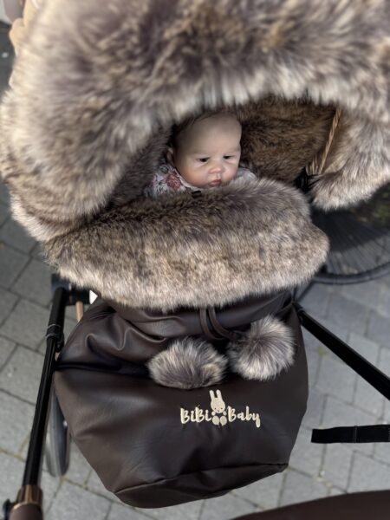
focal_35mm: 24
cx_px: 195
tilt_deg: -61.7
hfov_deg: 56.8
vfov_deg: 71.6
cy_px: 260
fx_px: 361
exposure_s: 1/288
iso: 80
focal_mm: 6.76
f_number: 1.78
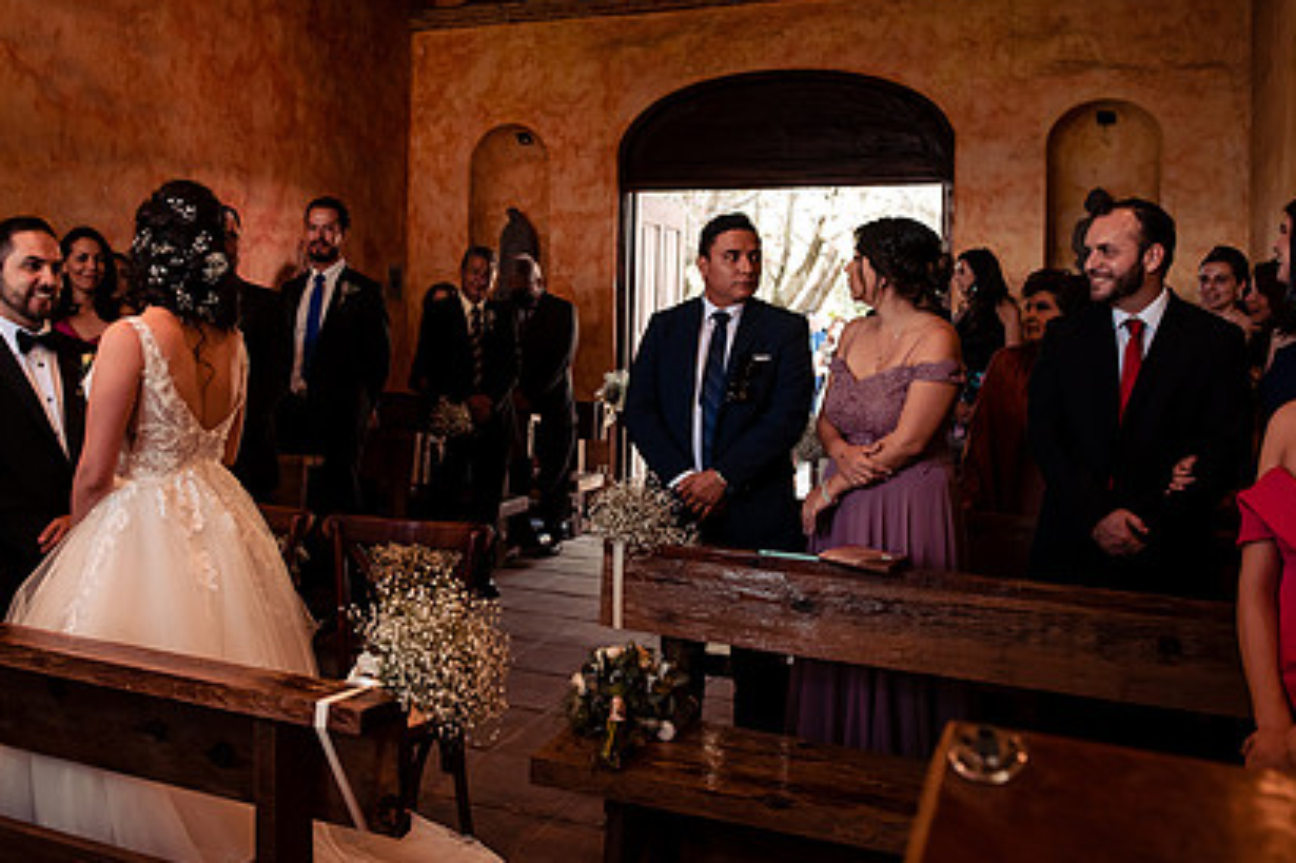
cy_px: 318
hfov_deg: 55.6
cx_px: 559
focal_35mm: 34
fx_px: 1223
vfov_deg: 38.6
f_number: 3.5
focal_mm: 24
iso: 1250
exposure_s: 1/125
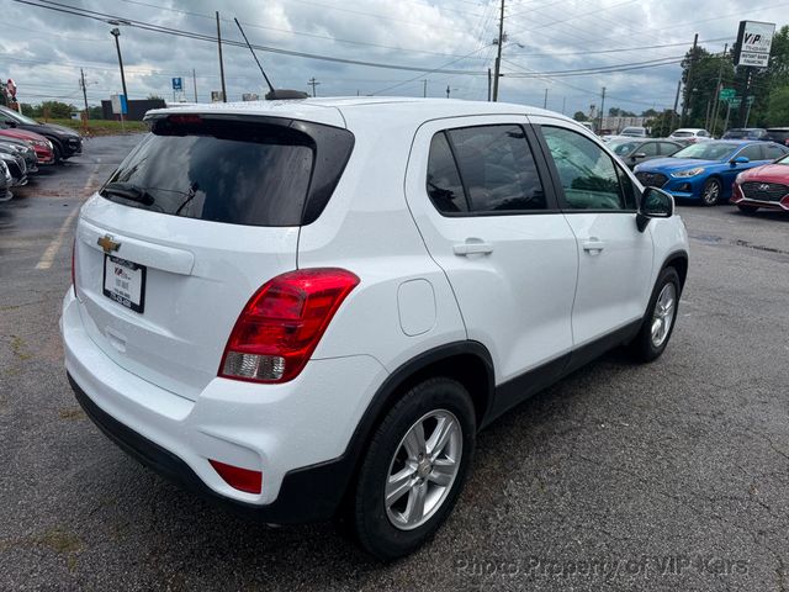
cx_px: 394
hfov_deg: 71.6
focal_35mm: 24
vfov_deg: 56.8
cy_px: 296
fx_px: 547
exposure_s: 1/6711
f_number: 1.78
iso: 80
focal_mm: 6.76
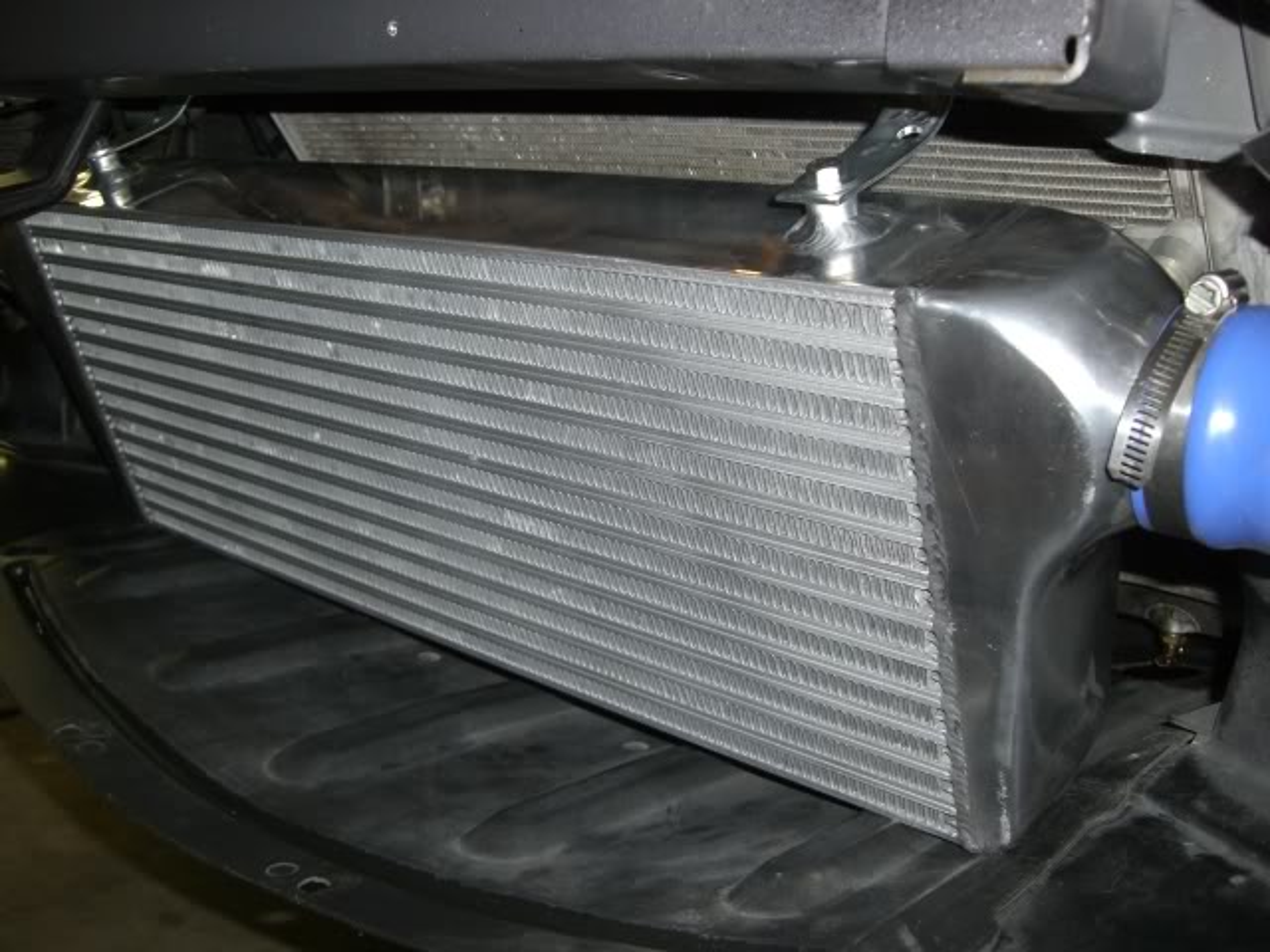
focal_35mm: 38
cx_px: 635
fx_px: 1394
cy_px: 476
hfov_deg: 49.0
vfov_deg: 37.7
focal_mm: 6.2
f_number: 2.7
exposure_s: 1/60
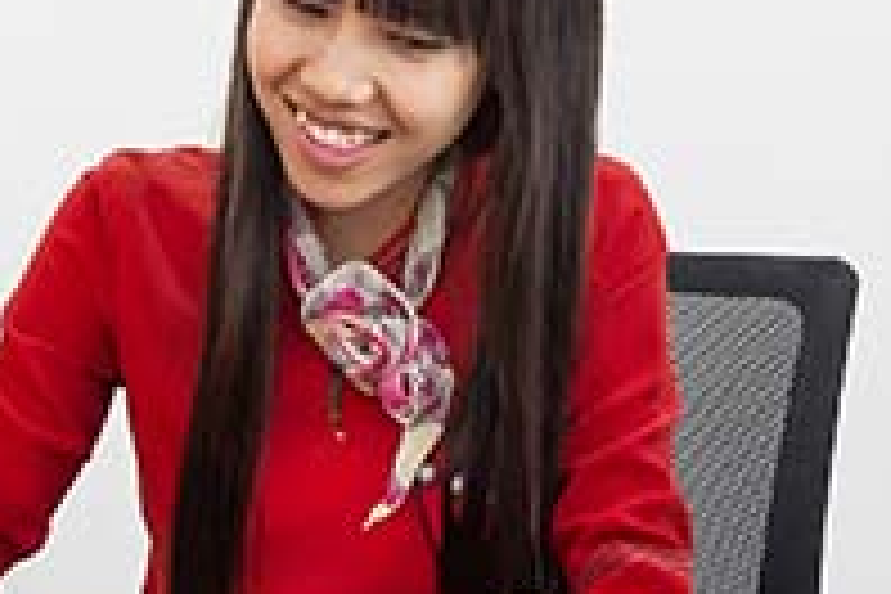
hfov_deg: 20.5
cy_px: 214
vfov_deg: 14.1
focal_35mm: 97
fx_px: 2401
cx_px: 54
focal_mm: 20
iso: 1000
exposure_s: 1/15
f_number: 11
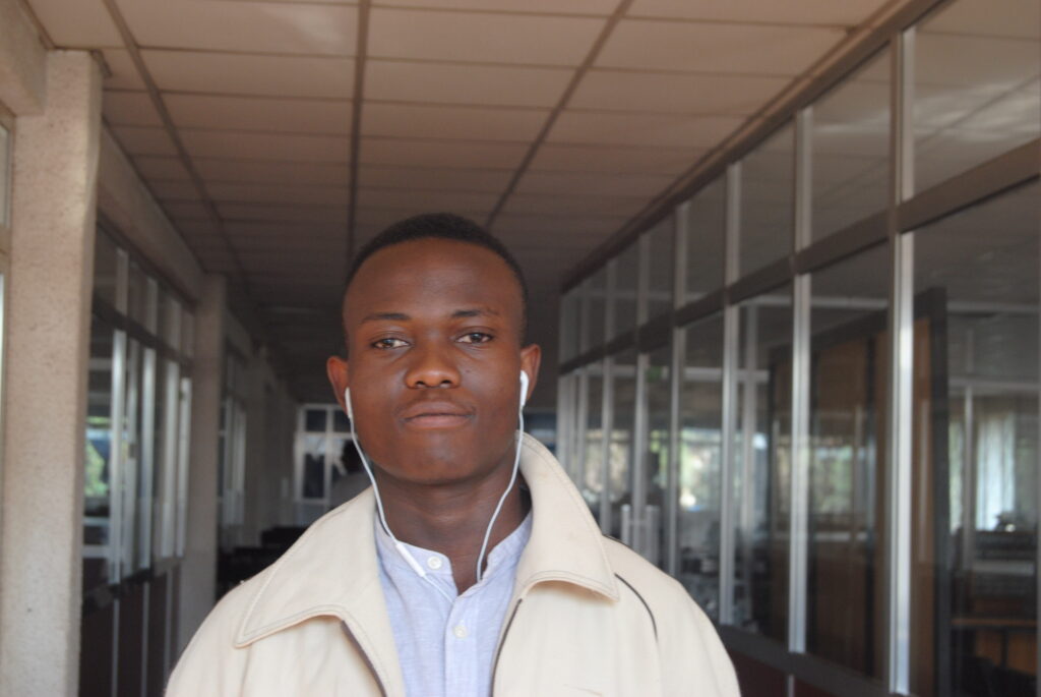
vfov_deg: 20.2
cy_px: 348
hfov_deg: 29.8
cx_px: 520
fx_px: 1954
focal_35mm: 68
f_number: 5.3
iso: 400
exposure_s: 1/60
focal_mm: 45
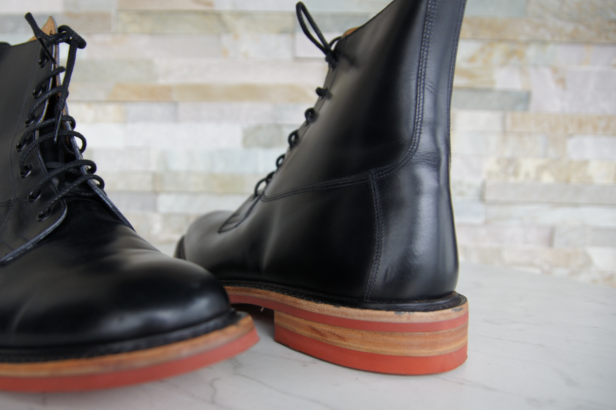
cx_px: 255
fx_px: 523
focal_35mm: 31
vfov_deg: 42.8
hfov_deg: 60.6
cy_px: 213
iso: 200
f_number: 2.8
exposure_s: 1/40
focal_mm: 17
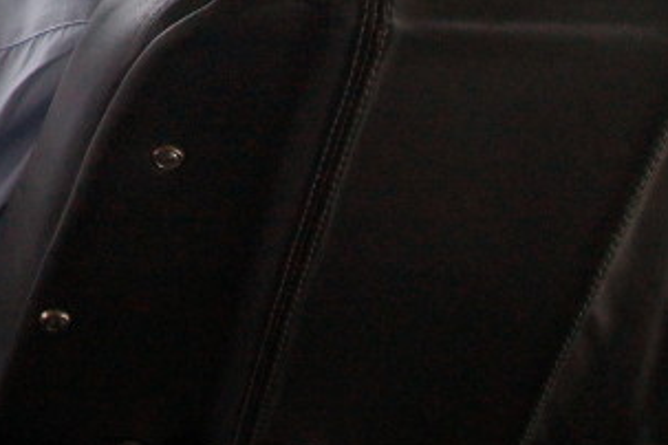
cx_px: -203
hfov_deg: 29.0
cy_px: -254
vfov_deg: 20.3
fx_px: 1033
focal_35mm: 56
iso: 400
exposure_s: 1/125
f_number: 8
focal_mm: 11
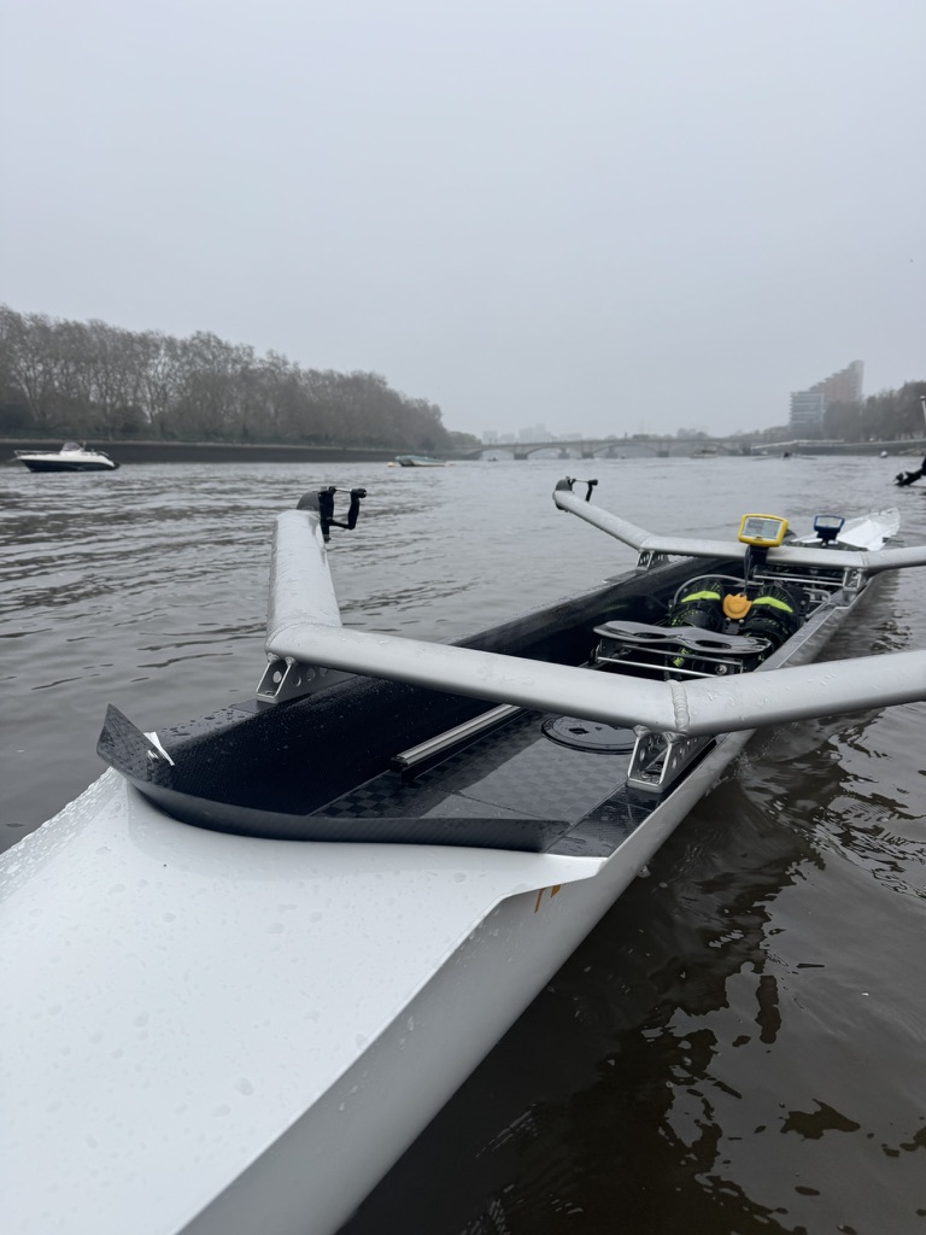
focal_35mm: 24
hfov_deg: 56.8
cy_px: 618
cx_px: 463
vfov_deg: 71.6
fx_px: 856
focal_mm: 6.76
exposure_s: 1/938
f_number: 1.78
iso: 80
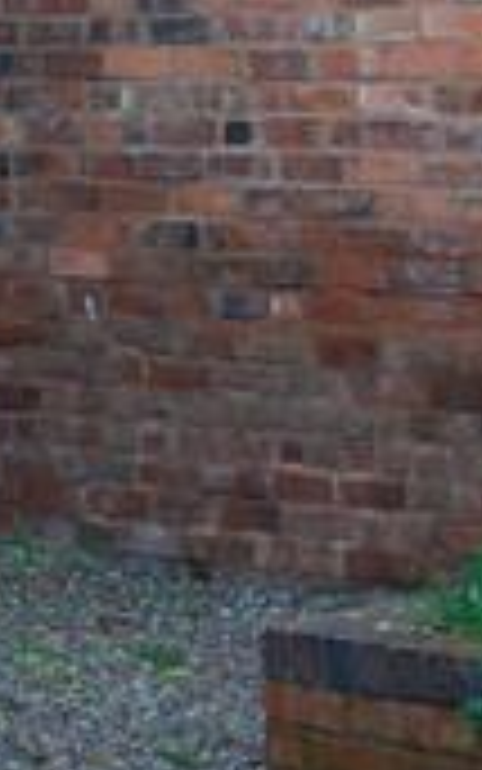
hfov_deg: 8.0
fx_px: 3465
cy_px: 128
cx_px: 230
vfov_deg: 12.6
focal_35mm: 165
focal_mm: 18
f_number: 3.5
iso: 140
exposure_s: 1/125
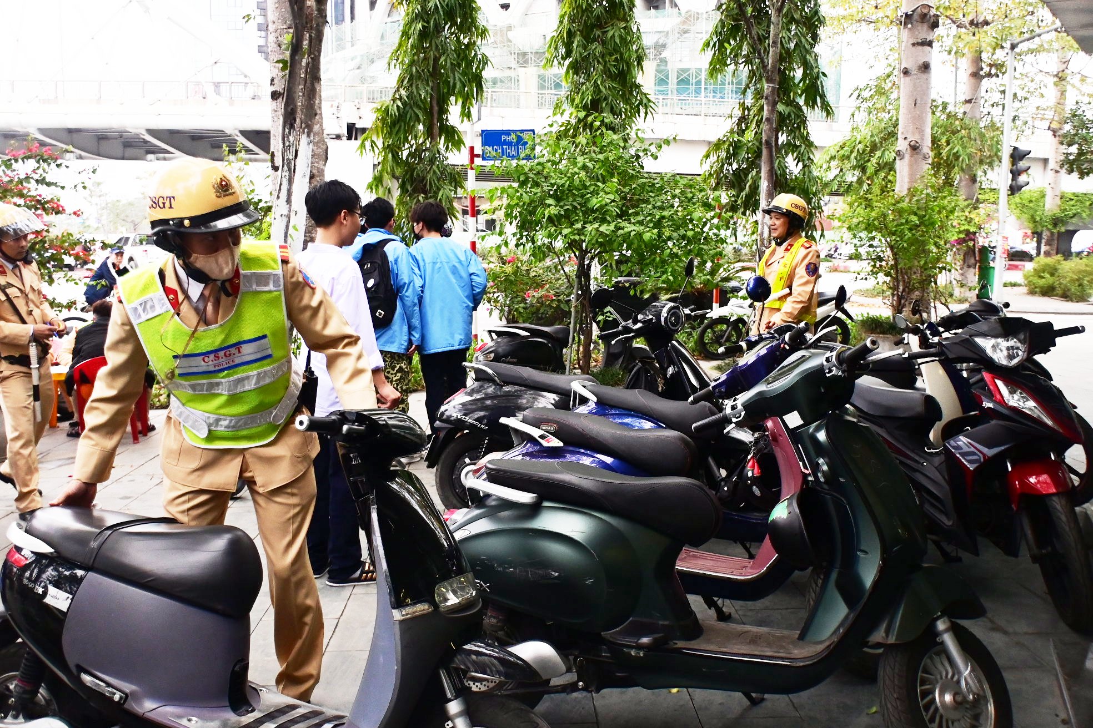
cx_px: 546
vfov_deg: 38.9
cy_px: 364
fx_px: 1032
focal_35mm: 34
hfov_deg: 55.8
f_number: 3.8
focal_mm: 23
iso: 1600
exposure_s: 1/200
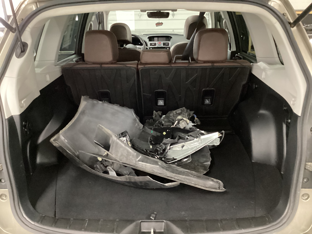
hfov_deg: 58.4
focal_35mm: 31
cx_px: 156
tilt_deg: -23.9
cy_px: 117
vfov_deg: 45.4
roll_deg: +0.0
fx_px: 279
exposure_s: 1/20
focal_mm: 3.3
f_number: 2.4
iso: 800
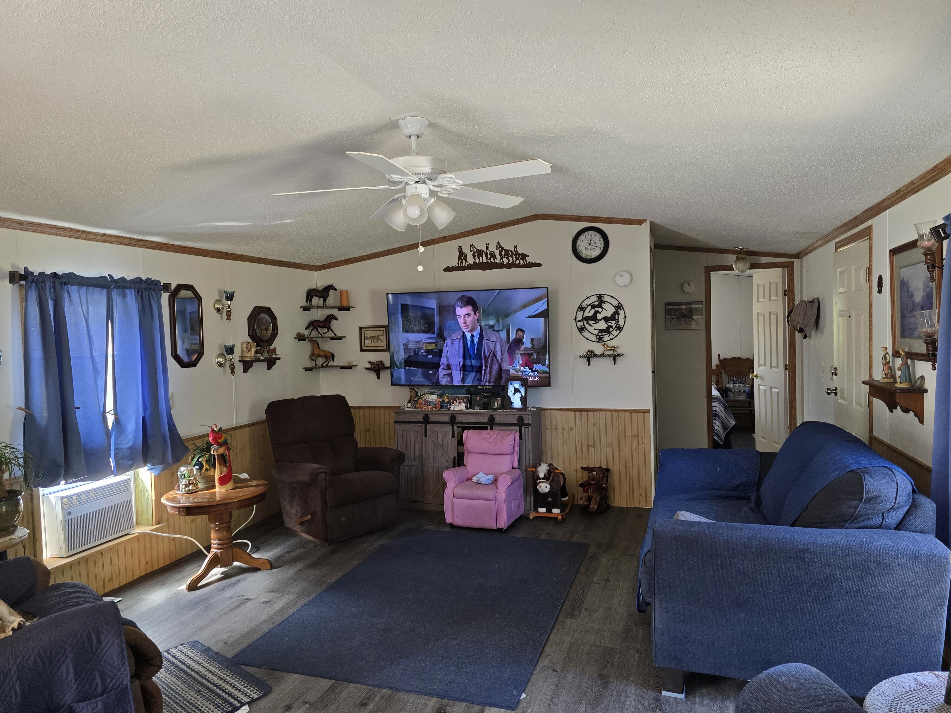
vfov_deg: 58.9
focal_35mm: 23
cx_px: 476
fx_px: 632
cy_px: 356
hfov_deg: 73.9
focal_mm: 6.3
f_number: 1.7
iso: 250
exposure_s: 1/120
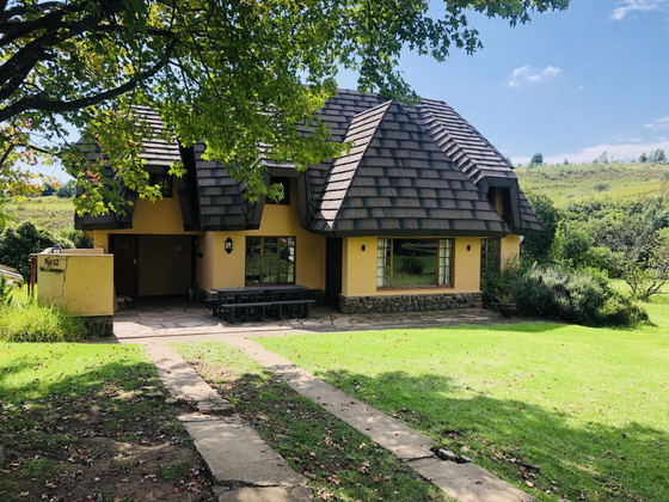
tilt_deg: -0.8
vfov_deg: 49.7
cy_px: 251
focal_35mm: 28
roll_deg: -0.9
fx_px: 541
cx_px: 334
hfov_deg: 63.4
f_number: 1.8
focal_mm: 3.99
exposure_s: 1/787
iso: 20
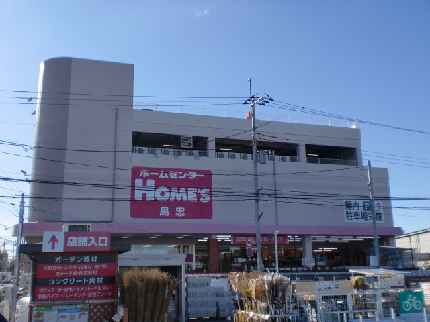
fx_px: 435
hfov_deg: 52.6
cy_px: 161
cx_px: 215
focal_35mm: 35
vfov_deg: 40.7
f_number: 3.1
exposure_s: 1/800
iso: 64
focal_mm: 6.3
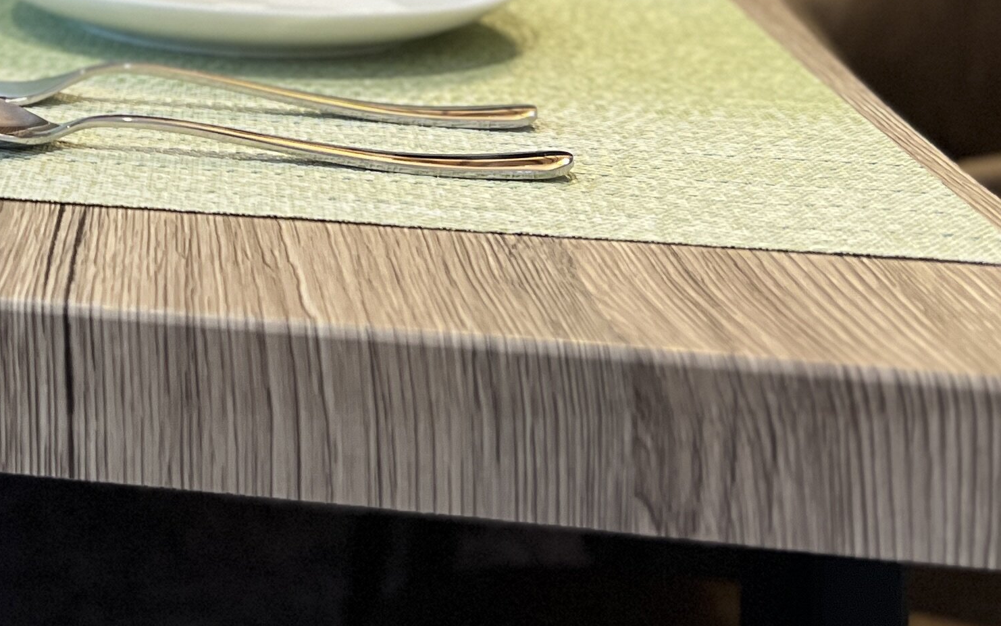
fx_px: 2046
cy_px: -381
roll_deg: -0.3
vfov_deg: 15.6
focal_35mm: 75
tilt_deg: -0.7
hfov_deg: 25.4
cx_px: -111
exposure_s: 1/50
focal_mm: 5.7
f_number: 1.5
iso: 200
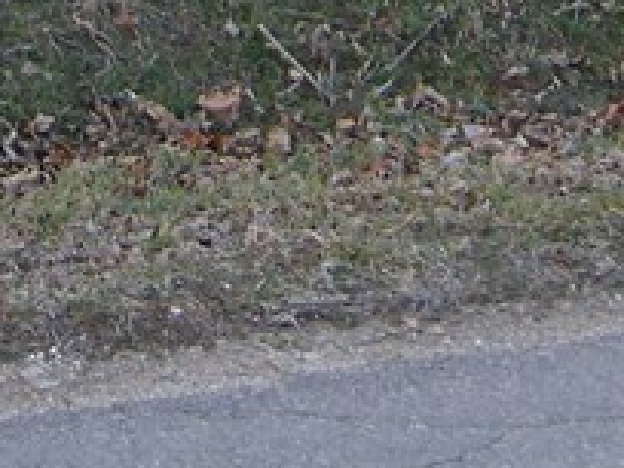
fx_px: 3173
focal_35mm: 176
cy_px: -609
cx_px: 86
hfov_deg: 11.2
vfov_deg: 7.9
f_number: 3
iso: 64
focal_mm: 7.5
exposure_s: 1/60.6
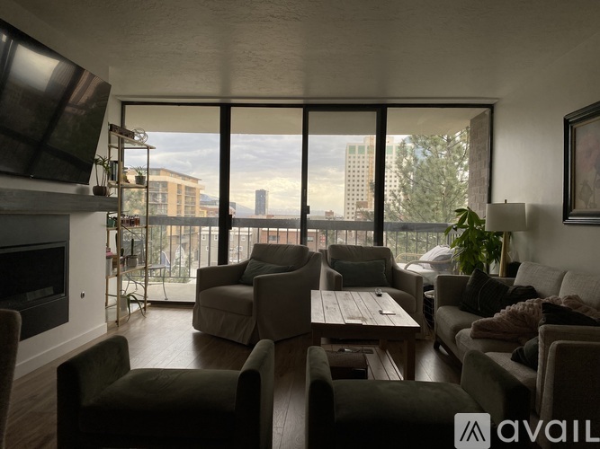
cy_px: 224
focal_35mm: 26
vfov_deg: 53.0
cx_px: 300
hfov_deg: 67.3
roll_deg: -0.9
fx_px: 451
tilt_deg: -0.8
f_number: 1.8
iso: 32
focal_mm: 4.25
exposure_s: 1/432
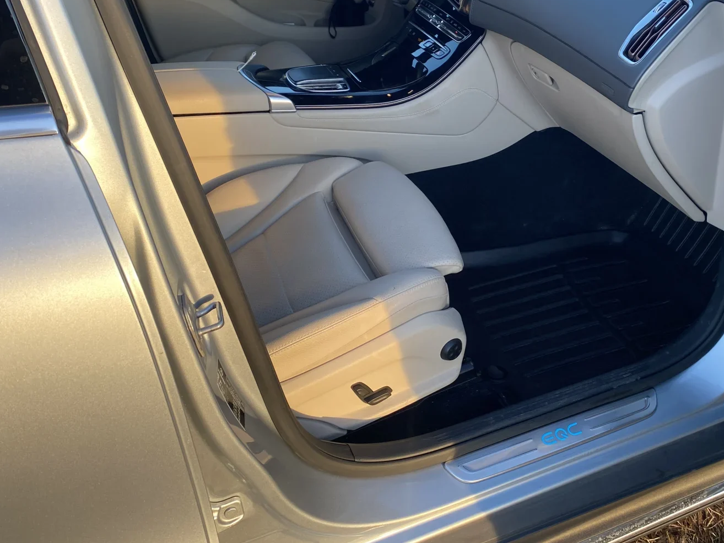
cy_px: 150
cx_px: 480
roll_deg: -1.9
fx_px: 795
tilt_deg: -27.7
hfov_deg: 48.2
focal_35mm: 38
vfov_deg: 37.0
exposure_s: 1/122
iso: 32
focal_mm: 4.25
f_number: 1.8
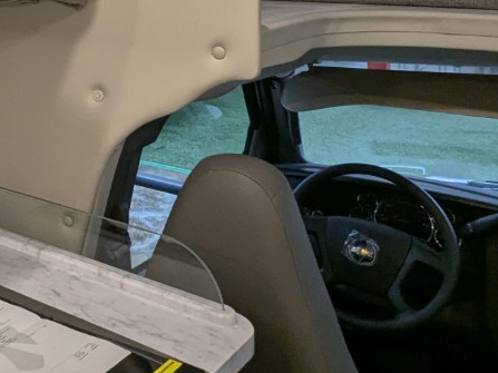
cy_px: -50
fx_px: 719
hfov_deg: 32.0
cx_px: -95
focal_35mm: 50
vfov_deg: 26.5
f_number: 2.2
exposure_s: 1/90.5
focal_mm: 2.35
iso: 155
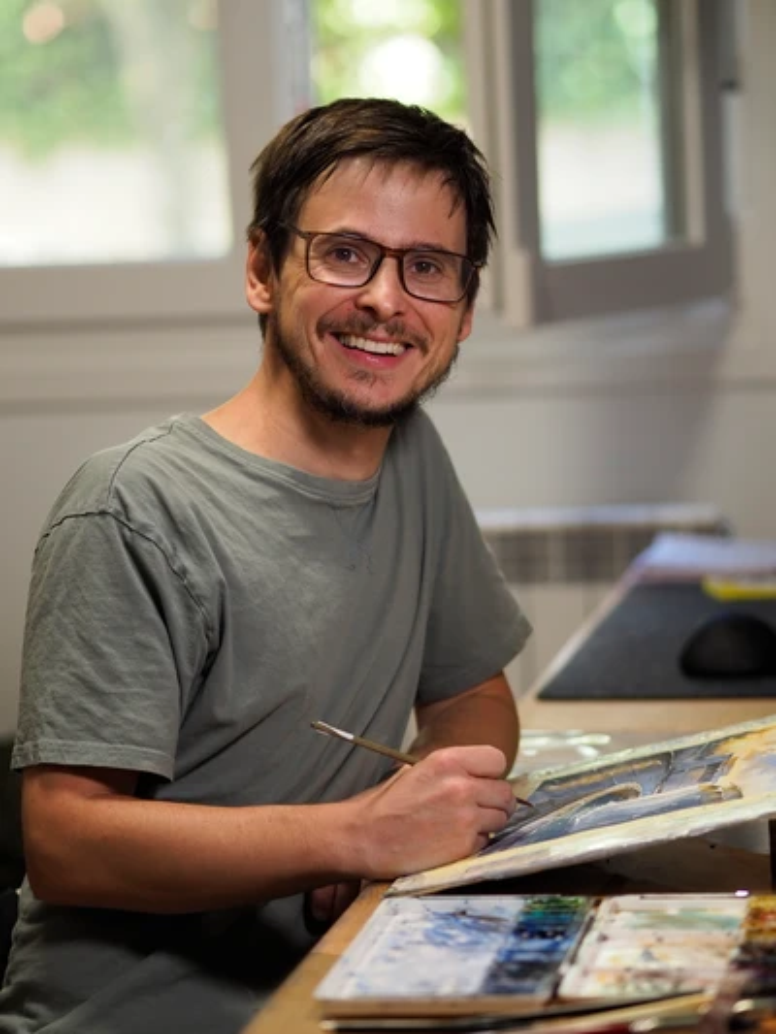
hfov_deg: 9.9
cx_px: 388
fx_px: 4482
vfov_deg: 13.2
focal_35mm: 150
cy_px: 517
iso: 320
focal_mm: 75
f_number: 1.8
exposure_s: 1/125
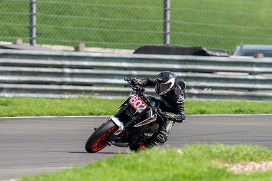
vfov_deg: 1.6
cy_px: 106
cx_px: 131
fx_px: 6577
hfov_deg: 2.4
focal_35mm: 870
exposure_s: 1/500
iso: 200
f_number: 7.1
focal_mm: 600
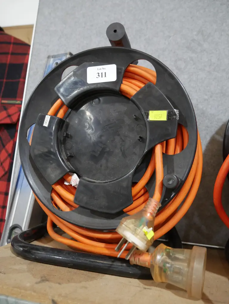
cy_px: 152
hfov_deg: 46.8
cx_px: 114
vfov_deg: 59.9
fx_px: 264
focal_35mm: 30
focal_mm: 15
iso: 2000
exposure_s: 1/60
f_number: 3.6
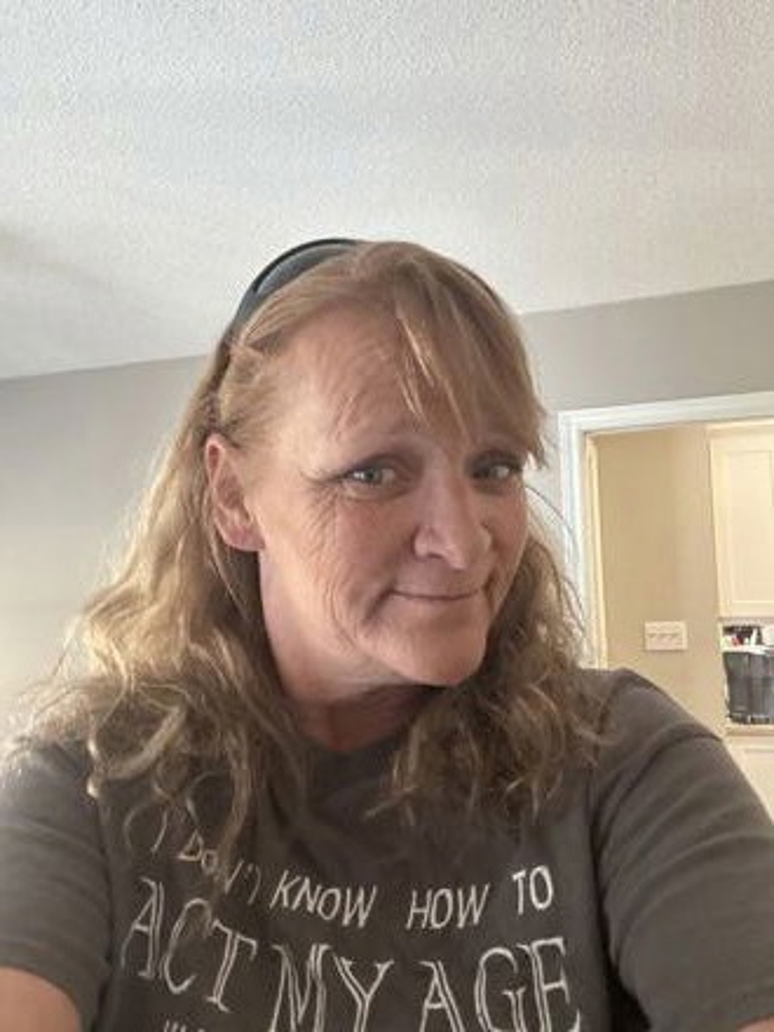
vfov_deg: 60.0
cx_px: 387
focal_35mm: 30
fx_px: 894
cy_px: 516
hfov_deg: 46.8
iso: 500
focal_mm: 2.69
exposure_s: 1/30
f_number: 1.9
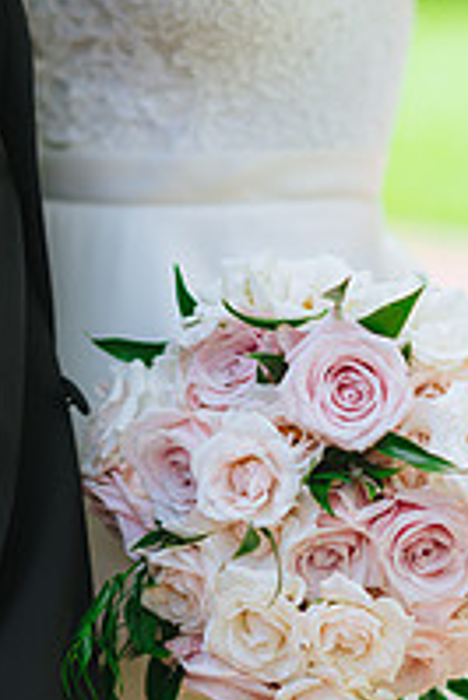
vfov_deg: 10.7
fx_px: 3737
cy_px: 274
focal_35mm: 192
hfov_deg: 7.2
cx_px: 158
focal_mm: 85
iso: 100
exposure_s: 1/800
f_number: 2
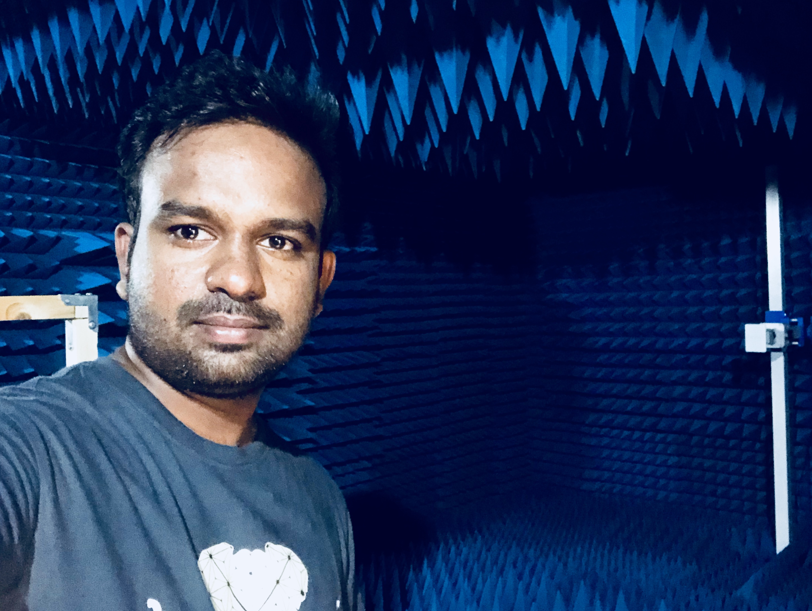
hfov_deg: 53.9
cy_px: 295
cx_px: 393
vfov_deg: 41.8
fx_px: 798
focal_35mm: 34
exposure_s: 1/17
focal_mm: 2.87
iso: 1000
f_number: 2.2
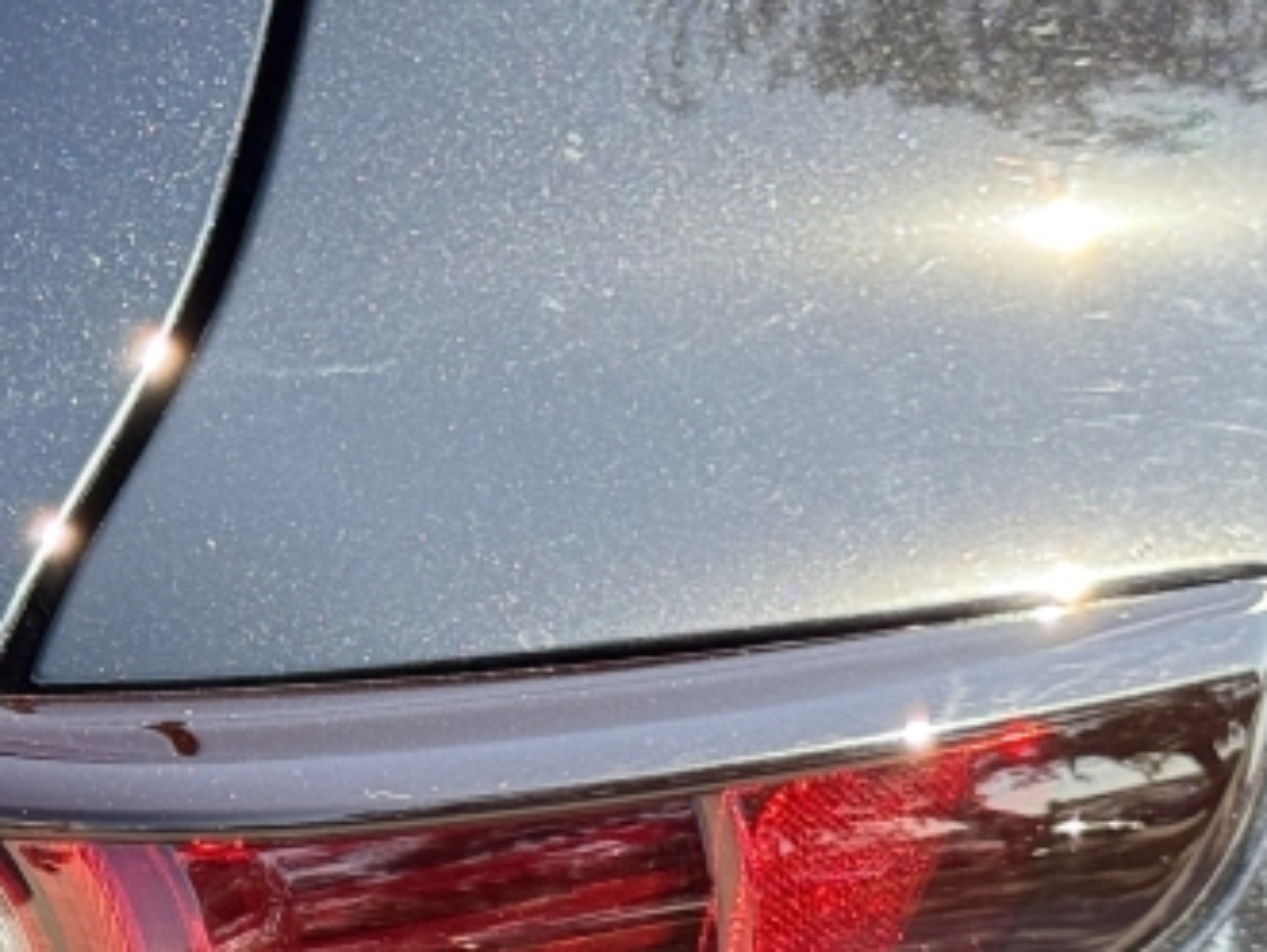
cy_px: 1056
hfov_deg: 12.2
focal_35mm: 157
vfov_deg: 9.4
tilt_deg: -17.4
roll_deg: -1.3
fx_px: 5751
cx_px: -342
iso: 100
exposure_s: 1/669
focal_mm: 6.76
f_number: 1.78
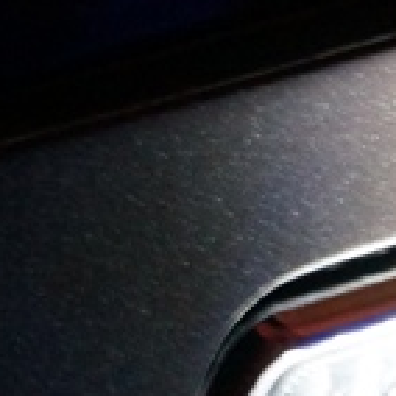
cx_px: 209
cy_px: 70
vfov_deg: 3.8
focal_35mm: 465
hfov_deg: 3.8
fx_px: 6023
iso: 3200
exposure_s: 1/13
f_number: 5.6
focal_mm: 65
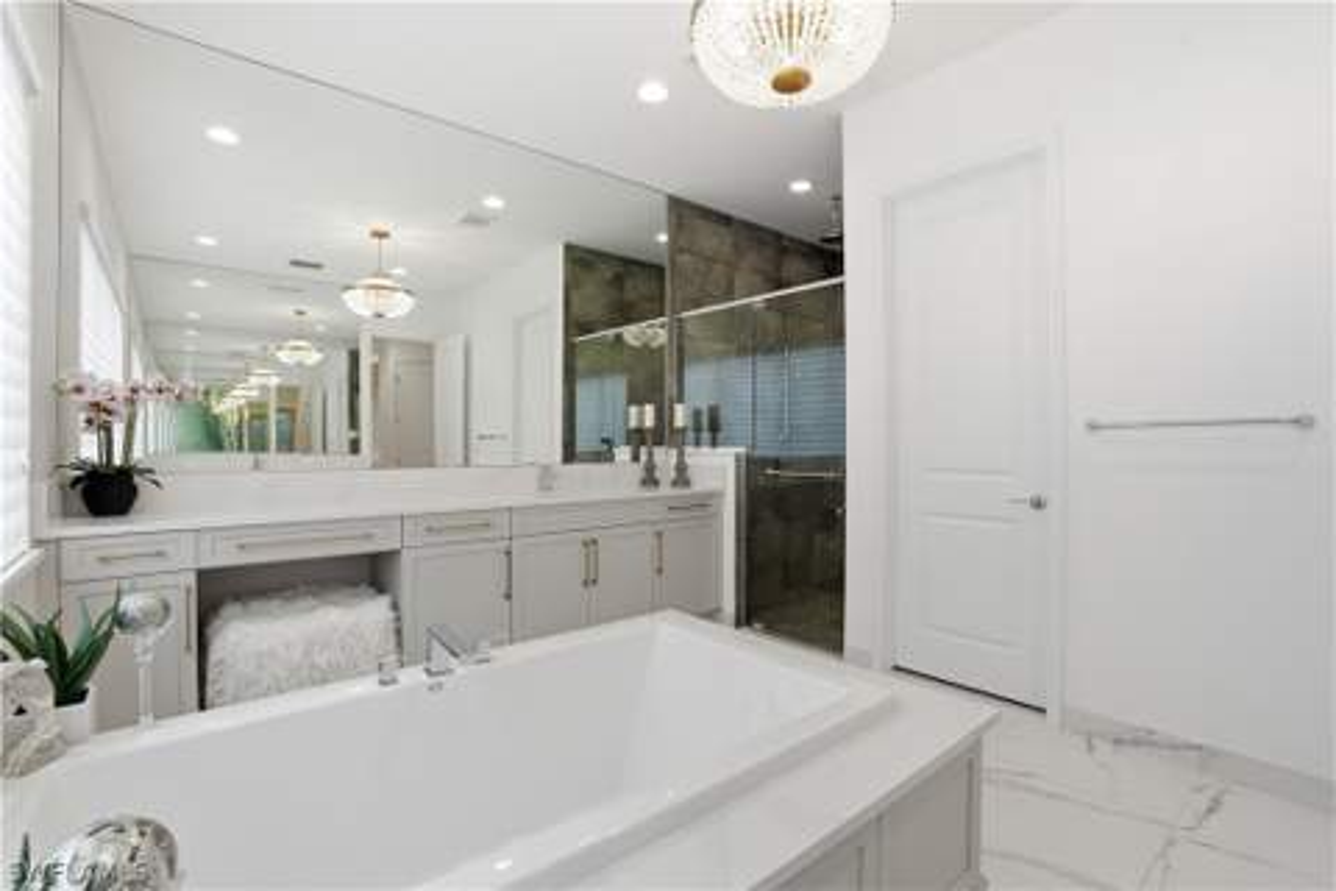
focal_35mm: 16
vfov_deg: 73.7
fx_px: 594
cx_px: 668
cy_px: 446
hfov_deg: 96.7
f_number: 9
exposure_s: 1/100
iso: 400
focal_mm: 16
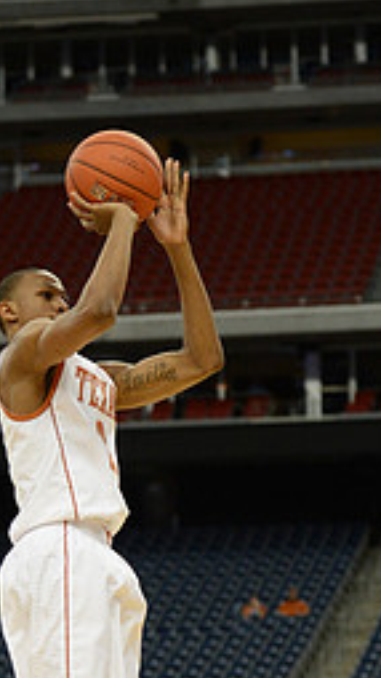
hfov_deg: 9.3
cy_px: 579
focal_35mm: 130
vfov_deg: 16.3
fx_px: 2333
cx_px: 136
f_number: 2.8
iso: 3200
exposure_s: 1/1600
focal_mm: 70
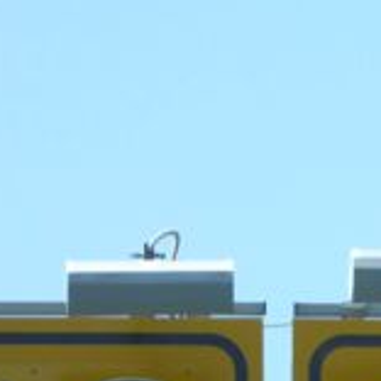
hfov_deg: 1.5
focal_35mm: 1138
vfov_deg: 1.5
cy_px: 520
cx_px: 647
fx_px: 14171
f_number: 5.7
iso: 200
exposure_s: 1/320
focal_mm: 50.5
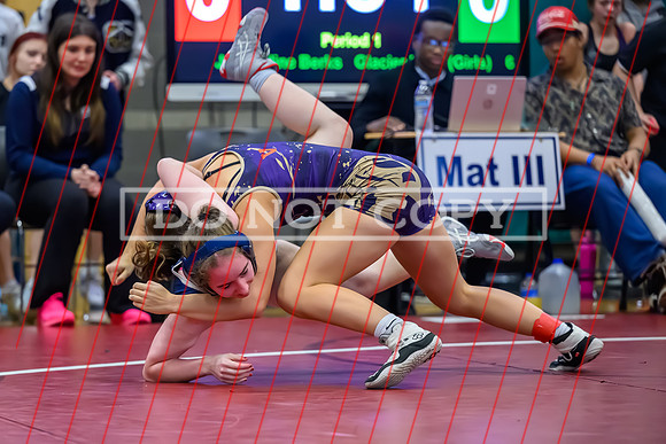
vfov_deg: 9.1
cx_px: 264
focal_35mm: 151
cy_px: 268
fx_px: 2792
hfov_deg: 13.6
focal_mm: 125
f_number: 2.8
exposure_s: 1/640
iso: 10000
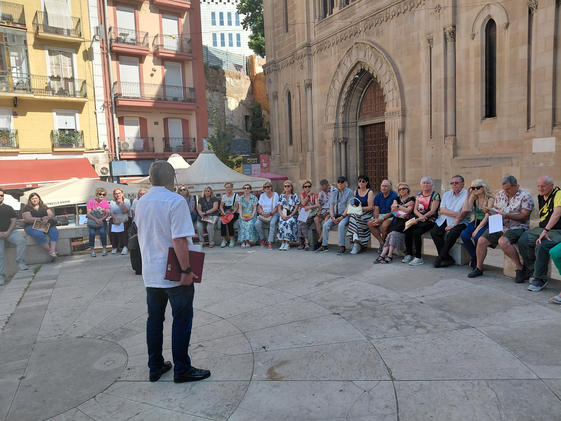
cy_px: 210
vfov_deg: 54.9
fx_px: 405
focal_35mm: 25
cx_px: 280
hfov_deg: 69.4
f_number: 1.8
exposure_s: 1/1237
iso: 50
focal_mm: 4.69
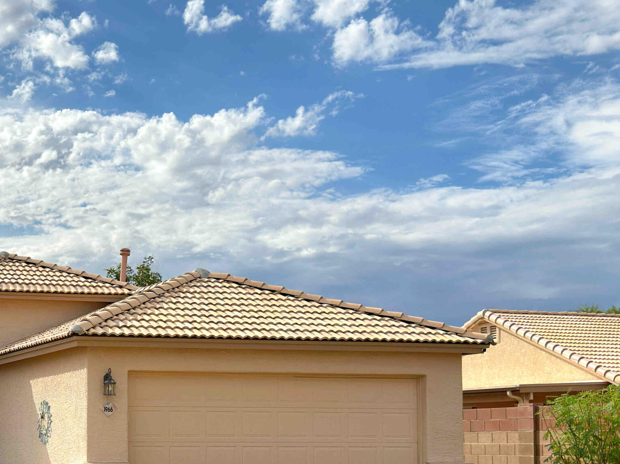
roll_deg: +0.0
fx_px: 1236
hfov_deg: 26.8
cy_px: 385
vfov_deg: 21.0
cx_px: 20
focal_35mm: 69
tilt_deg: +3.2
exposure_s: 1/10870
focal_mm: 6.76
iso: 64
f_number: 1.78
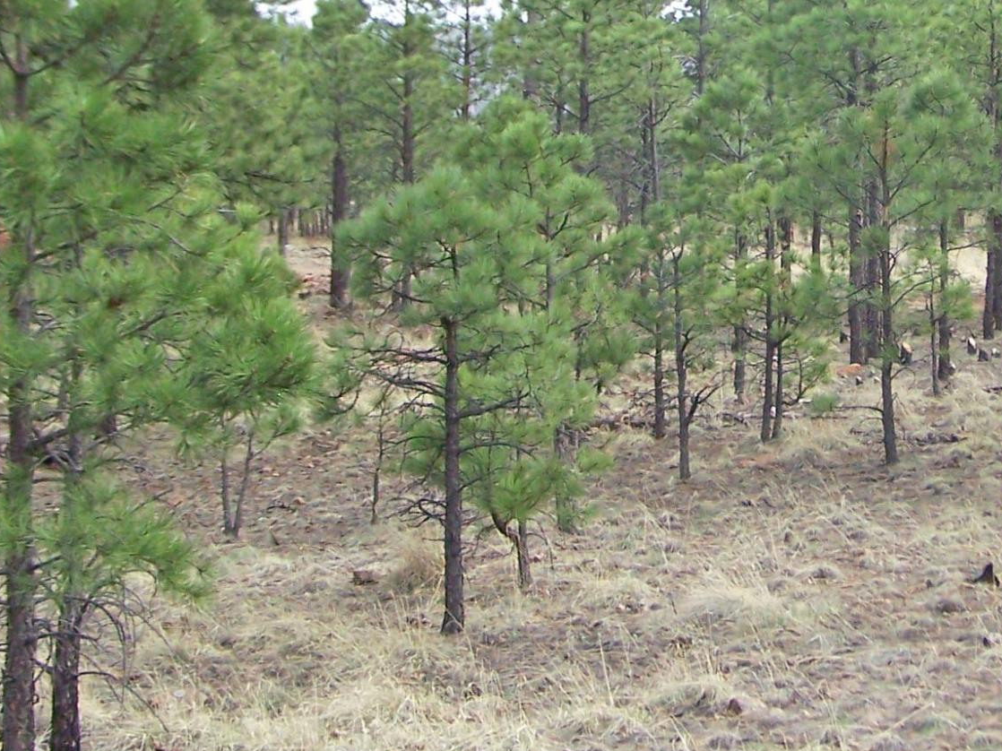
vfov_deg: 14.3
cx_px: 710
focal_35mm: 102
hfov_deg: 19.2
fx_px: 2952
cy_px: 62
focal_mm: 6.3
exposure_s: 1/320
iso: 64
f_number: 2.8
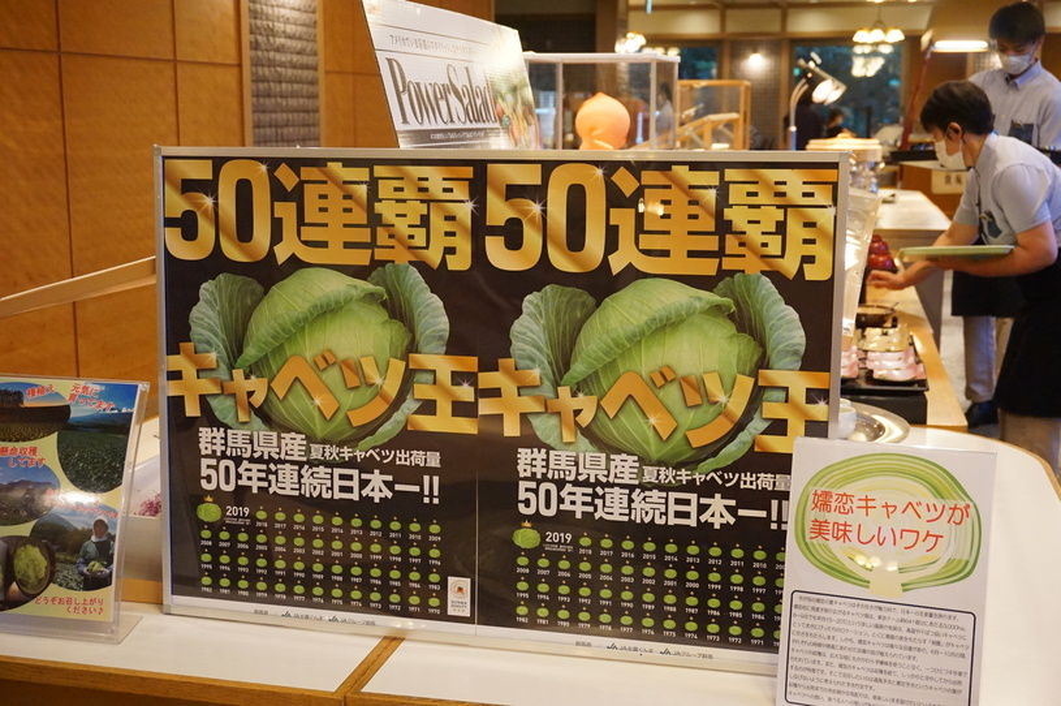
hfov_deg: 43.6
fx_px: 1325
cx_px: 530
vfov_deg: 29.8
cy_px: 353
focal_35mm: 45
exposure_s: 1/160
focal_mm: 30
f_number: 5
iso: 3200
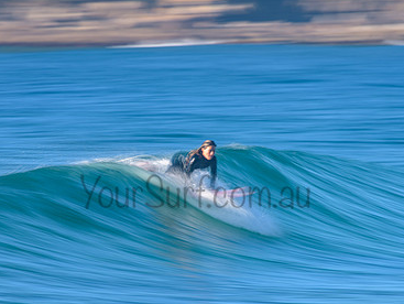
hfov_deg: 2.6
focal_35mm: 759
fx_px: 8867
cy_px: 182
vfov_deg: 2.0
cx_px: 194
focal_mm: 500
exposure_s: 1/6
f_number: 11
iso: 31
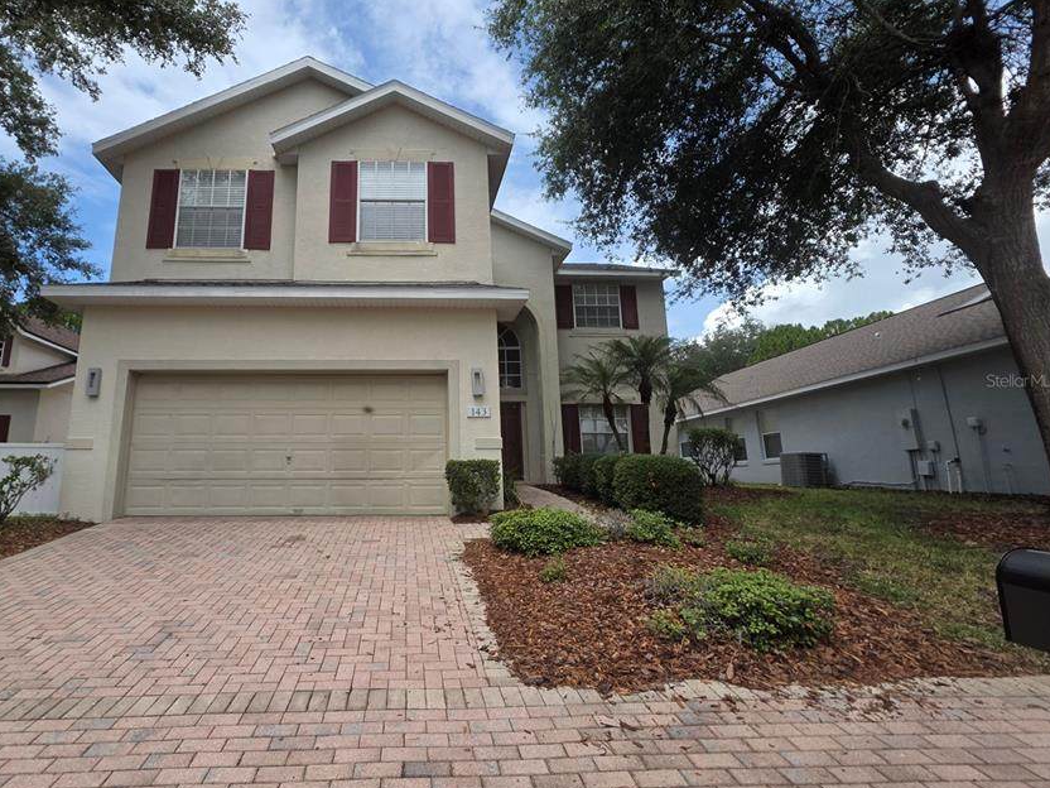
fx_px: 485
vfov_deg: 78.1
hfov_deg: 93.2
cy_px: 380
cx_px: 416
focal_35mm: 16
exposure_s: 1/1967
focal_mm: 2.2
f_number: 1.9
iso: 40
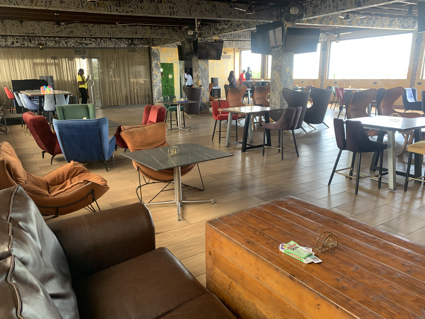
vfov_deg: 53.1
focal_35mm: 26
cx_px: 212
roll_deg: +0.4
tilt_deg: -13.8
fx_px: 319
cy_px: 160
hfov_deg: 67.3
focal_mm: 4.25
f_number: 1.8
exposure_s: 1/84
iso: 100
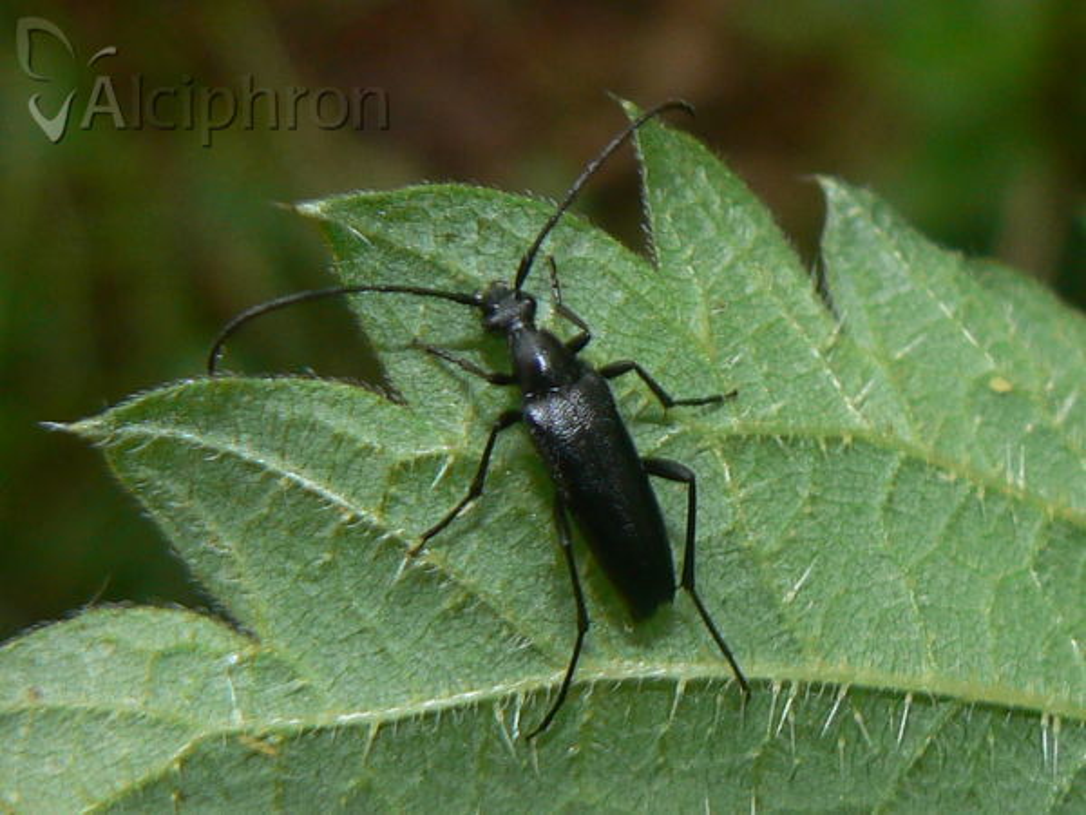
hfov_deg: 51.4
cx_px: 543
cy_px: 408
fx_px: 1129
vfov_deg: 39.7
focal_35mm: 36
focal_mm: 6
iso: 80
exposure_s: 1/40
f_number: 2.8
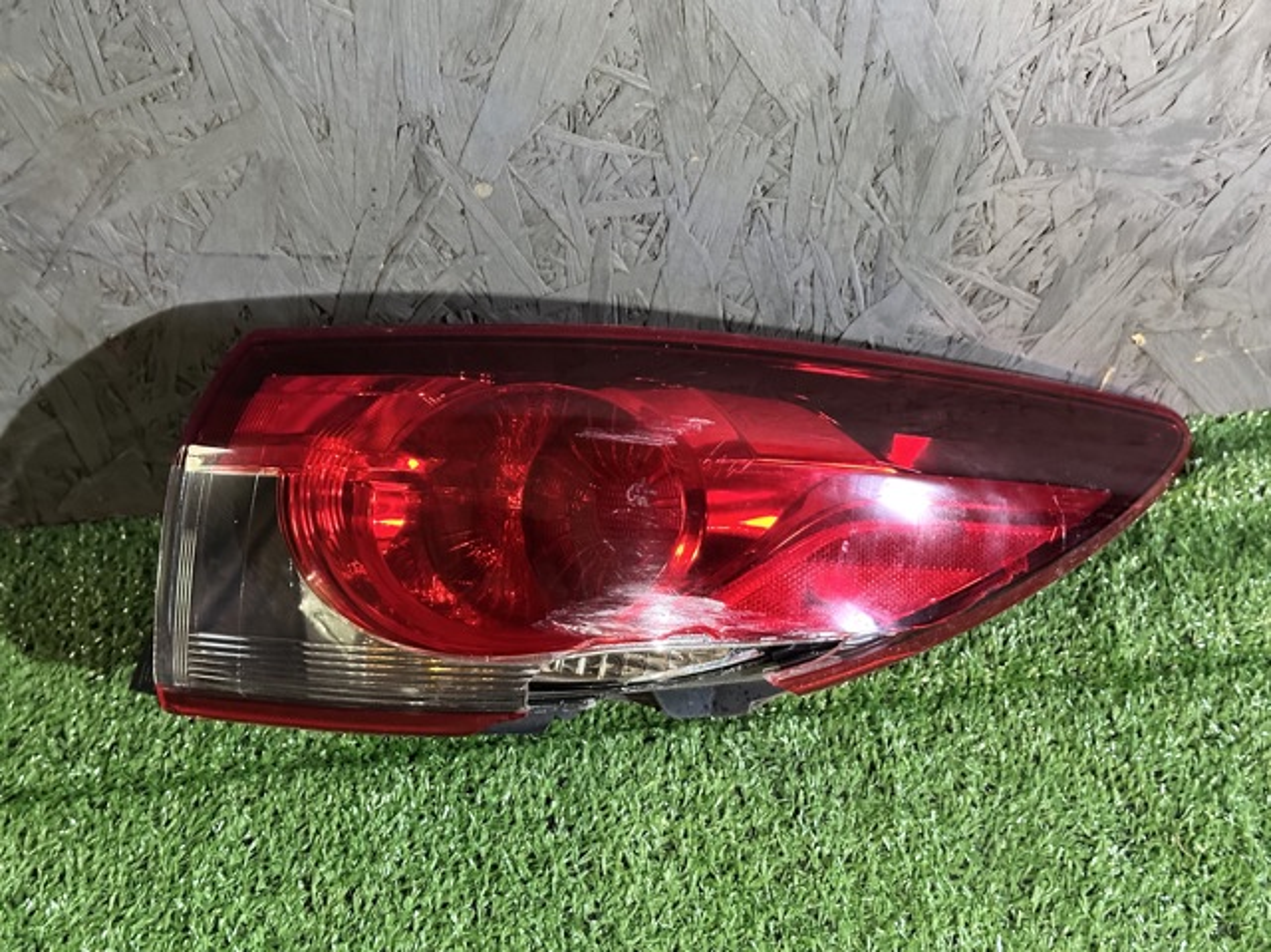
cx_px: 636
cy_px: 476
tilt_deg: -52.2
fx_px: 1761
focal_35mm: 48
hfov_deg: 39.7
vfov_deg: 30.2
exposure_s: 1/30
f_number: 1.78
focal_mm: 6.86
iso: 640
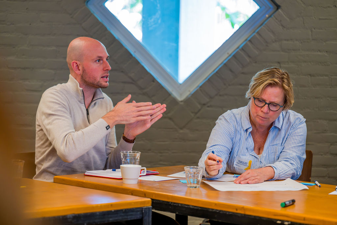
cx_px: 168
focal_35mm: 125
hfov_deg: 16.4
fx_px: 1170
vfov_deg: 11.0
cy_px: 112
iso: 1600
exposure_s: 1/250
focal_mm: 125
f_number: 2.8
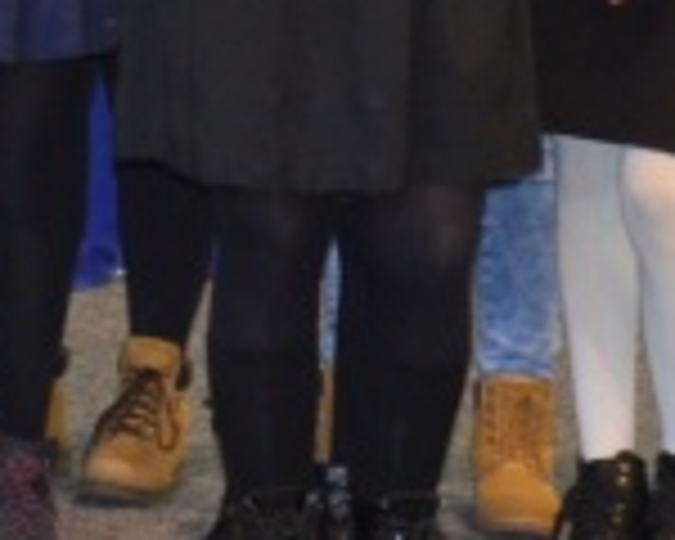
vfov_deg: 4.2
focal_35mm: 365
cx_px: -459
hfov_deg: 5.2
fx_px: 7292
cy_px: -234
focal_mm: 38
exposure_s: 1/60
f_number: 4.5
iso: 1250
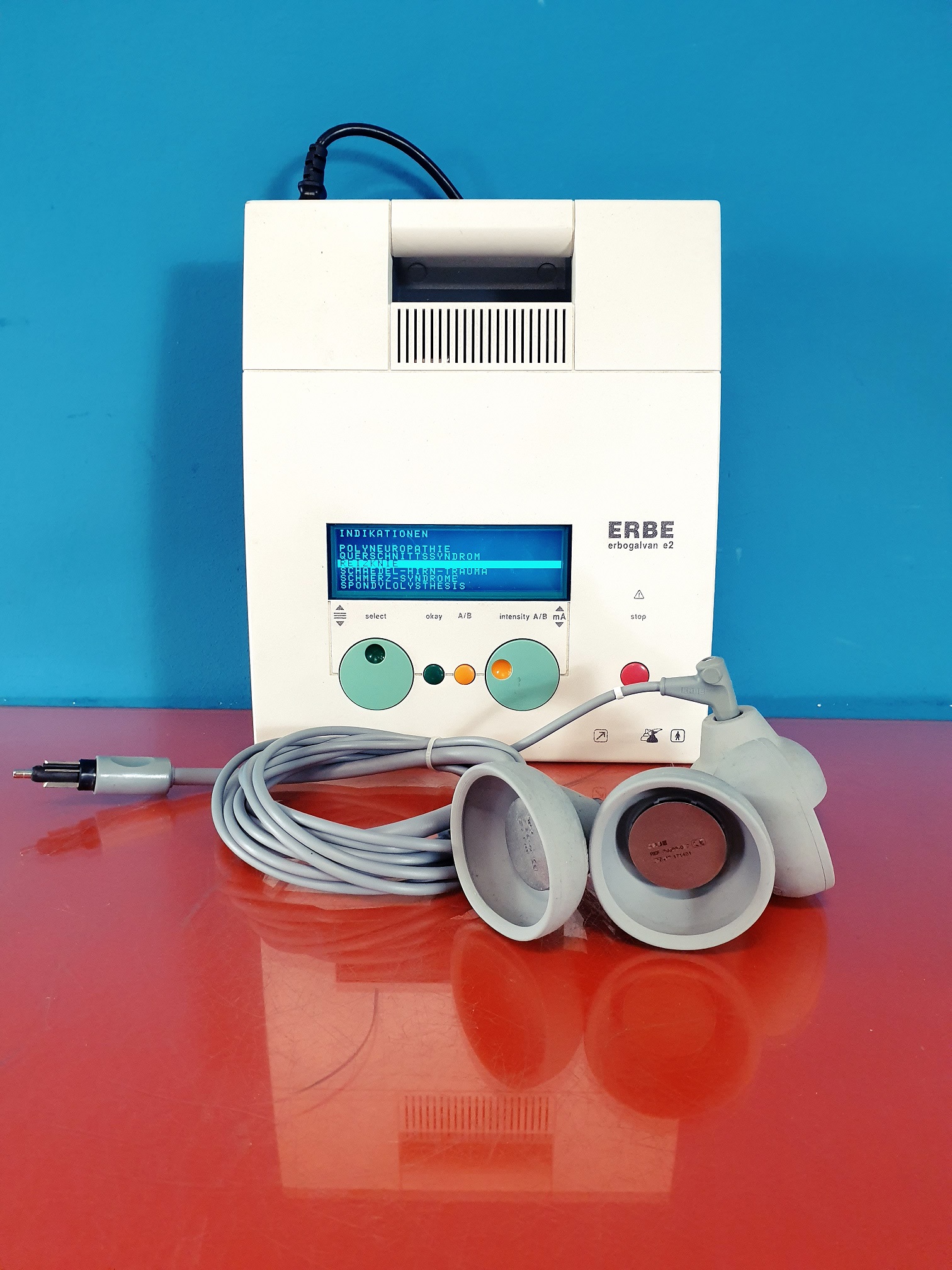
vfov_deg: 67.3
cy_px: 635
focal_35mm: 26
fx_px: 953
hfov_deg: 53.1
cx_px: 476
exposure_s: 1/50
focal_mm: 4.3
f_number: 2.4
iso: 320
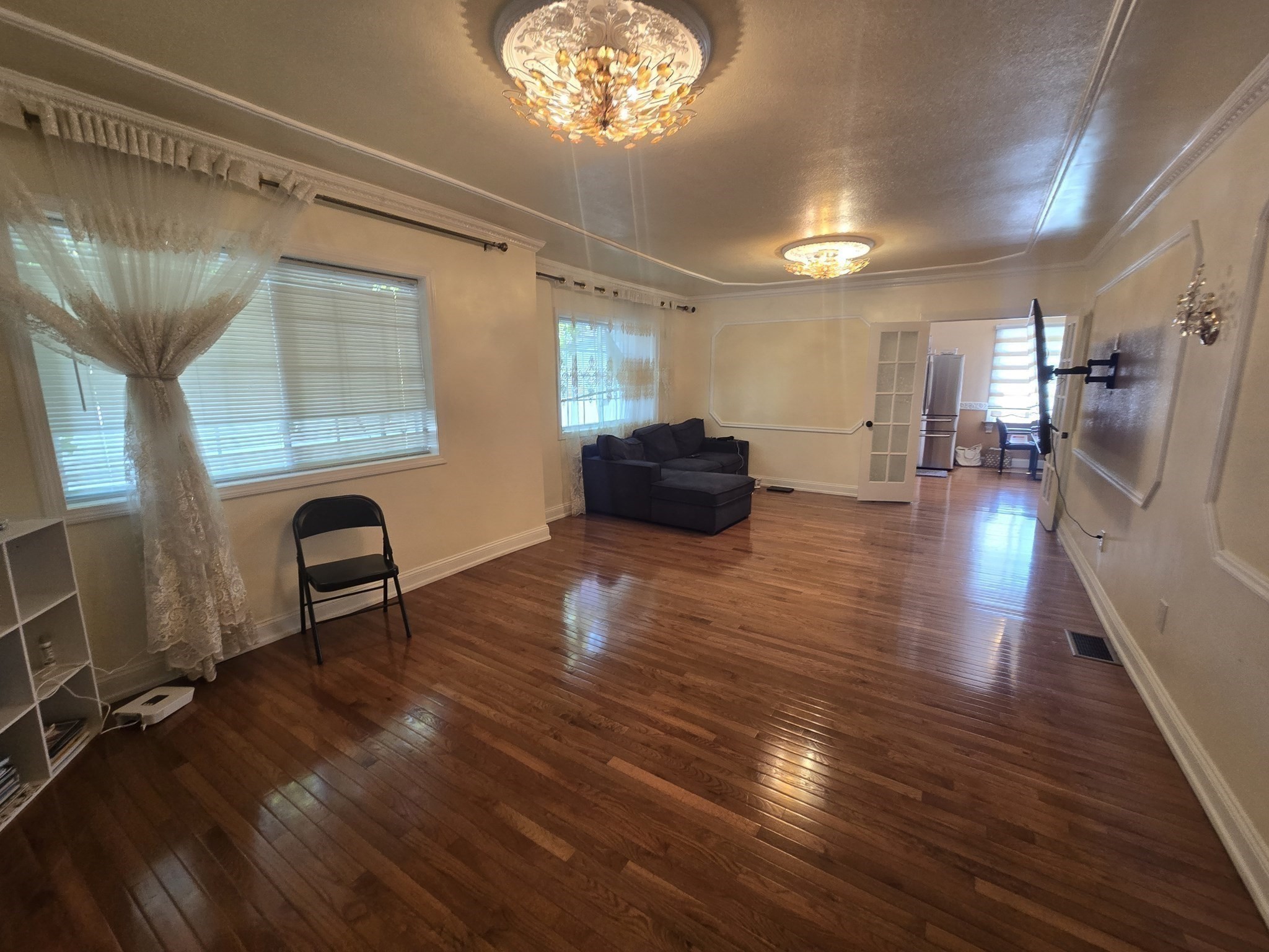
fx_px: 477
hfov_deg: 106.2
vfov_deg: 89.9
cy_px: 476
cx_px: 634
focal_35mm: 13
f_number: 2.2
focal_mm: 2.2
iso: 160
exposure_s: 1/60
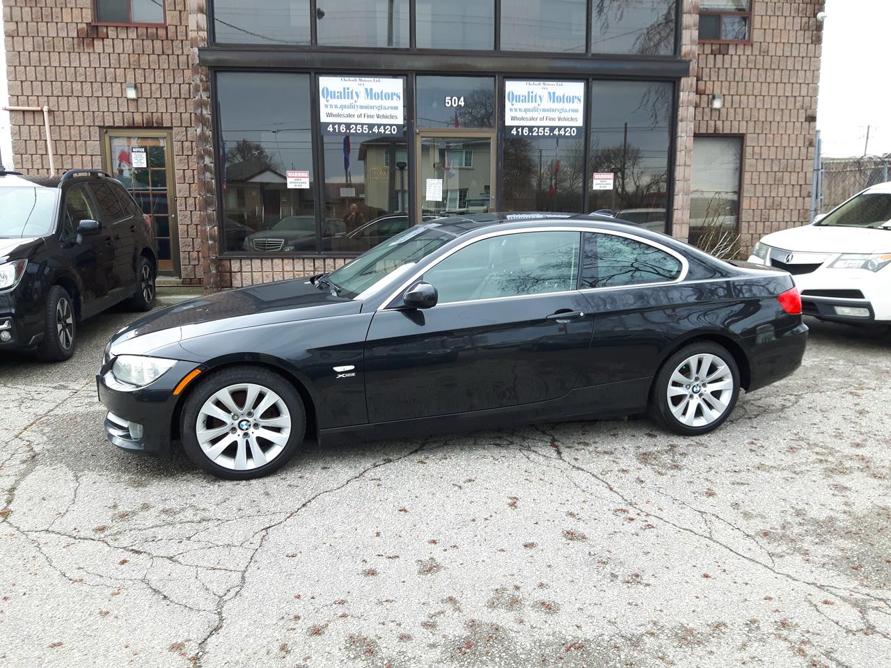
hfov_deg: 58.4
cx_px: 446
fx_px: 798
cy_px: 334
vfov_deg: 45.4
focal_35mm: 31
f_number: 1.9
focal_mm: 3.7
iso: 40
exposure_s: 1/121
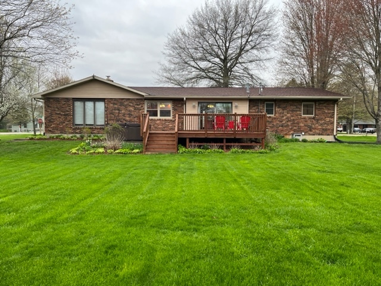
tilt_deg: -1.8
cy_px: 143
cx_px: 190
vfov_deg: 53.1
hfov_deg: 67.3
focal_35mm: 26
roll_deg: +0.2
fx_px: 286
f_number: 1.6
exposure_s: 1/204
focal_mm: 5.1
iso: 40
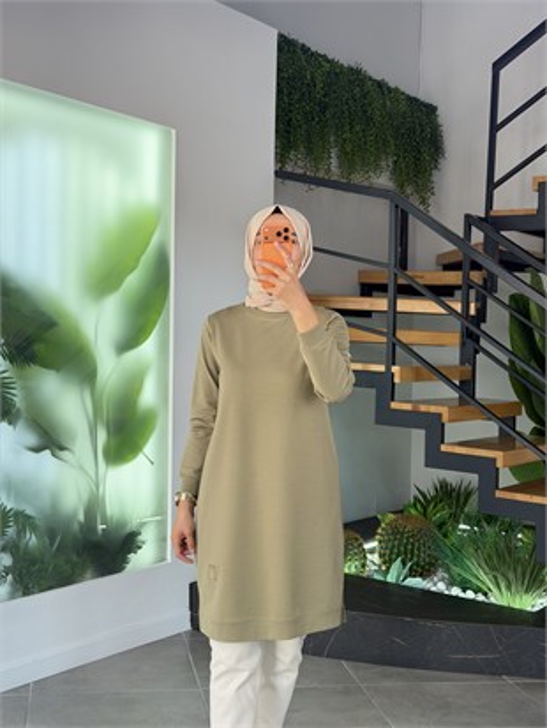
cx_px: 274
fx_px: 1011
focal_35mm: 48
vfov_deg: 39.6
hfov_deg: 30.3
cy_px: 364
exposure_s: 1/189
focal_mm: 6.76
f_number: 1.78
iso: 64
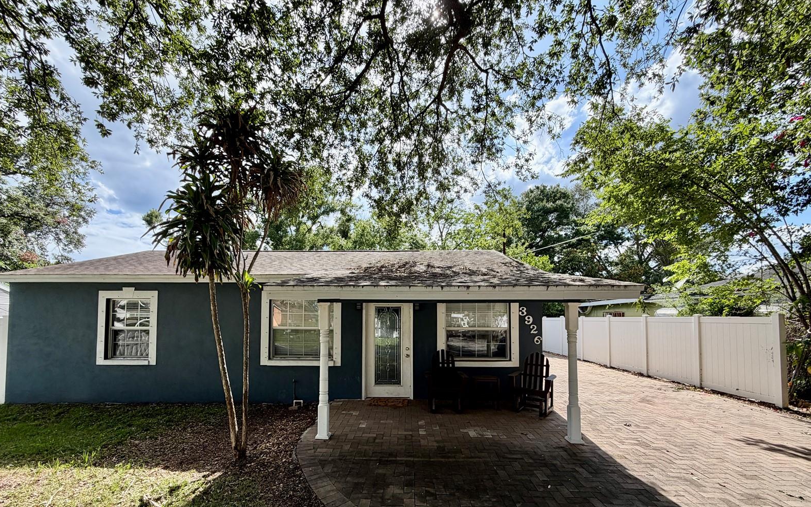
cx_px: 403
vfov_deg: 73.9
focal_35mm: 15
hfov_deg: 101.5
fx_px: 332
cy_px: 307
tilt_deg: +2.1
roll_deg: +0.6
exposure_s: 1/535
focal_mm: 2.22
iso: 40
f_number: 2.2
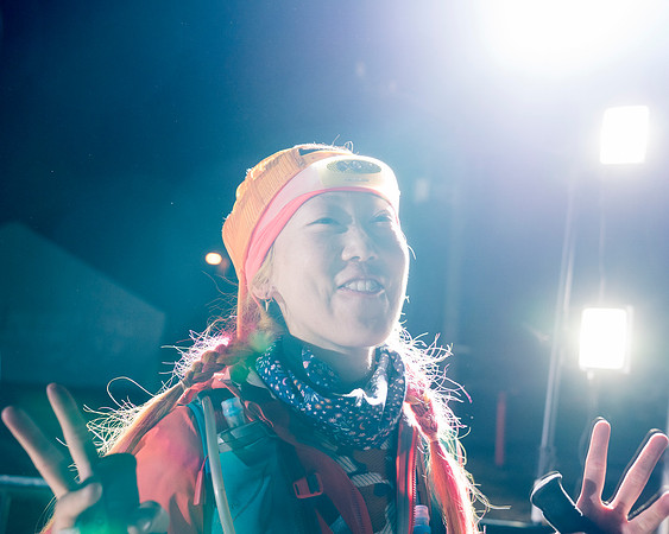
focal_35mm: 47
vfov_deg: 31.9
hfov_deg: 39.3
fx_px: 936
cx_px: 333
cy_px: 267
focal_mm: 42
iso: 1250
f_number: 5
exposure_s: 1/100
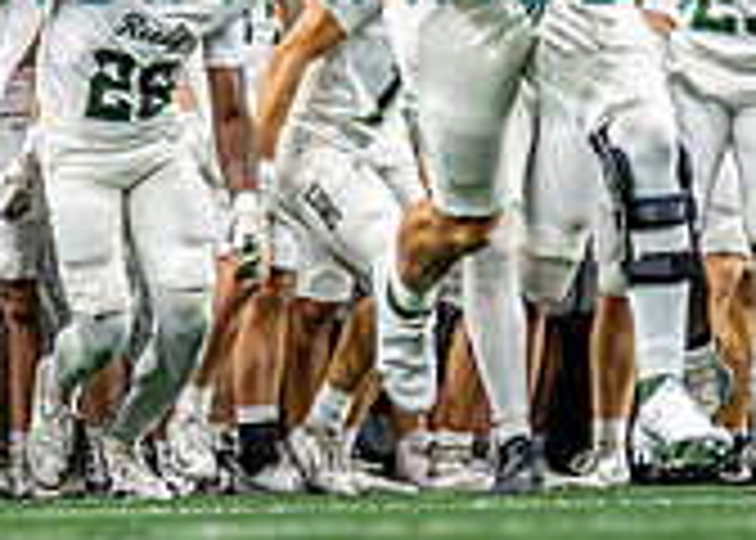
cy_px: 13
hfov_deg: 5.1
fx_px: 8460
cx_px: 10
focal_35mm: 394
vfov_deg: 3.7
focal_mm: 87
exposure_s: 1/2000
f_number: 2.8
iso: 5000
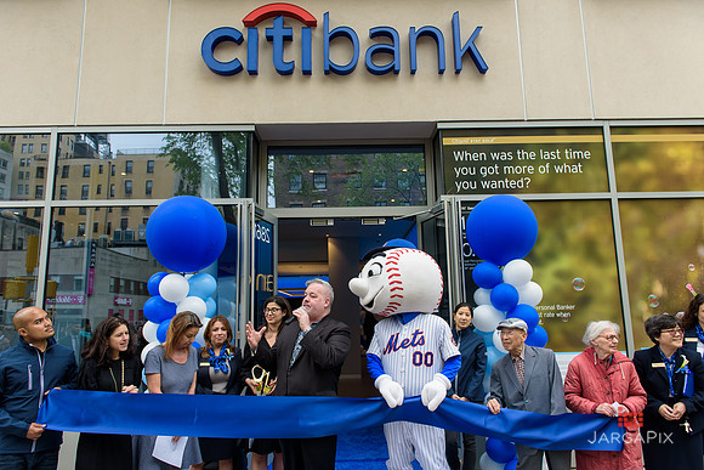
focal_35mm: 24
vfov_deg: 53.2
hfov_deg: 73.7
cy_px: 235
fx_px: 469
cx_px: 352
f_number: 5
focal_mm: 24
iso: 200
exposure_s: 1/250
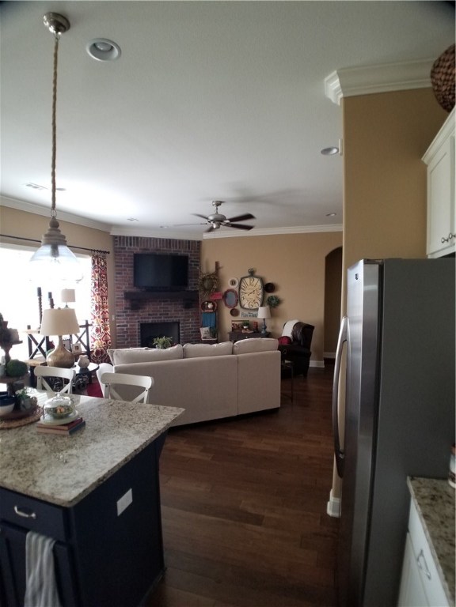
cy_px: 304
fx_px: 457
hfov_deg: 53.1
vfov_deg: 67.3
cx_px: 228
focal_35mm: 26
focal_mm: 4.3
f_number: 1.7
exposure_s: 1/30
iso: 200
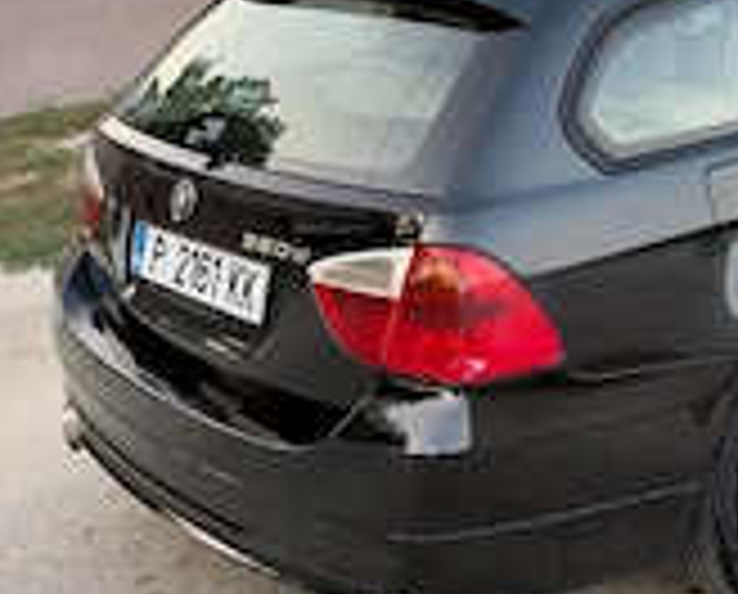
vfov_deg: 24.8
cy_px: -68
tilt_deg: -5.6
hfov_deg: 31.4
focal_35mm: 57
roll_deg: +1.2
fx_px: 1248
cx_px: 666
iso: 200
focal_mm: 6.76
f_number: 1.78
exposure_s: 1/150
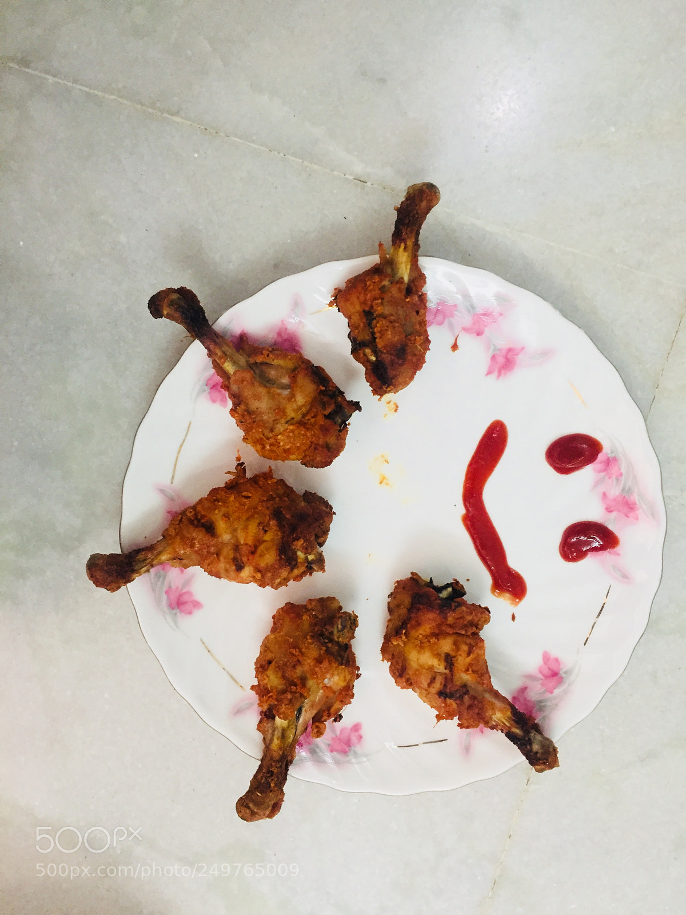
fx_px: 766
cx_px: 343
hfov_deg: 48.2
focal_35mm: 29
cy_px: 458
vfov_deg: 61.7
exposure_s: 1/33
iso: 160
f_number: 2.2
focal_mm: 4.15
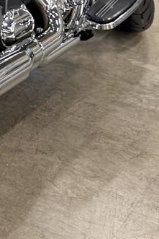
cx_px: -117
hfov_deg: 11.4
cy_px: -61
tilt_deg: -17.6
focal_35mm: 113
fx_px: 748
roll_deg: -3.3
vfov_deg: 17.1
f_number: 1.78
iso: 160
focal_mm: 6.76
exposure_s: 1/60
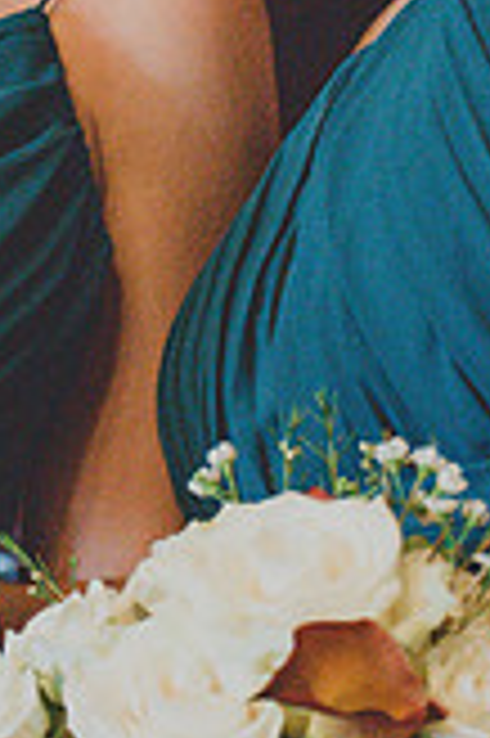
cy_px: -4
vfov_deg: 7.1
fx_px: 5892
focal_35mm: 288
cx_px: 148
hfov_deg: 4.8
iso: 11400
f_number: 4.5
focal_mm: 70
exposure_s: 1/125
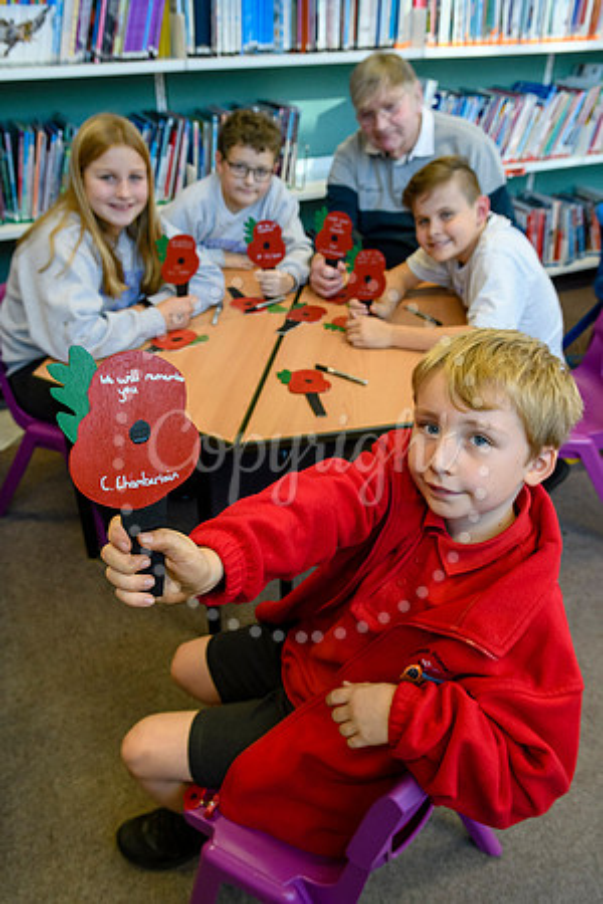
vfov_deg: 61.9
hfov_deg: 43.6
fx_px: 754
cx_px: 302
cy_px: 452
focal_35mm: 30
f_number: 5
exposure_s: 1/160
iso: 1600
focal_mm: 20
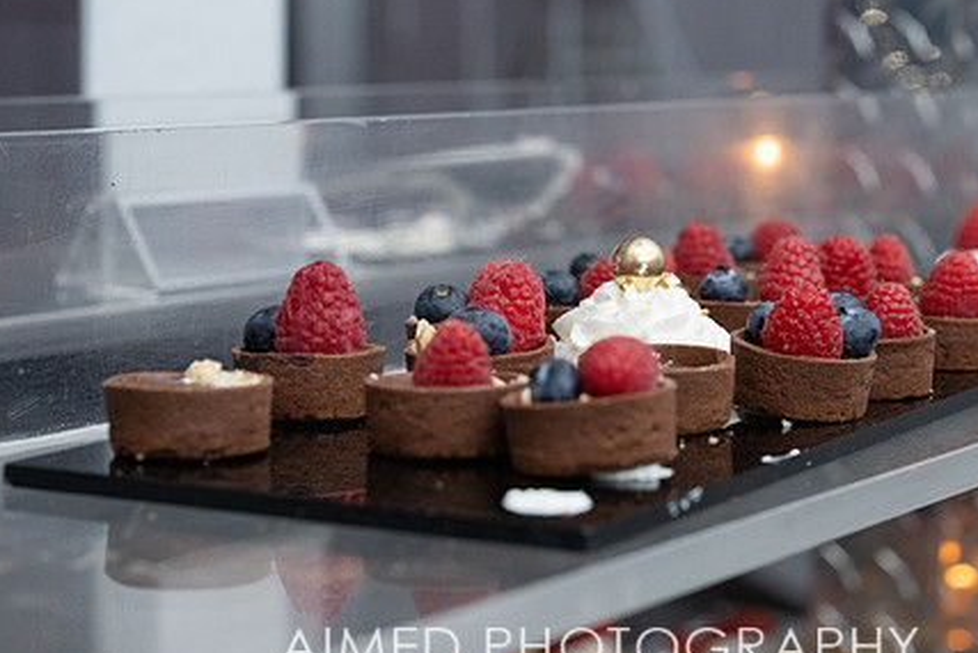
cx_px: 602
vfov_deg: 14.4
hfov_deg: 21.4
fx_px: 2582
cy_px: 249
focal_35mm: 95
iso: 3200
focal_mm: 70
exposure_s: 1/200
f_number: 6.3
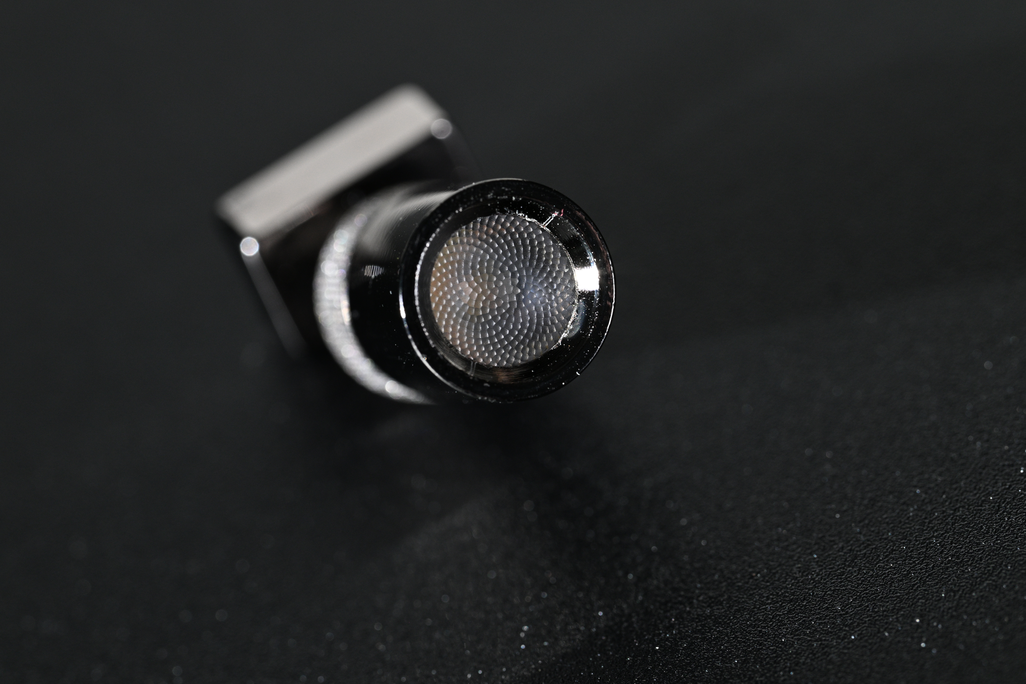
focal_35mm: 105
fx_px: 2992
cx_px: 513
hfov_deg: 19.5
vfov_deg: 13.0
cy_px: 342
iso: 640
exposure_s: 1/80
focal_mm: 105
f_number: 11
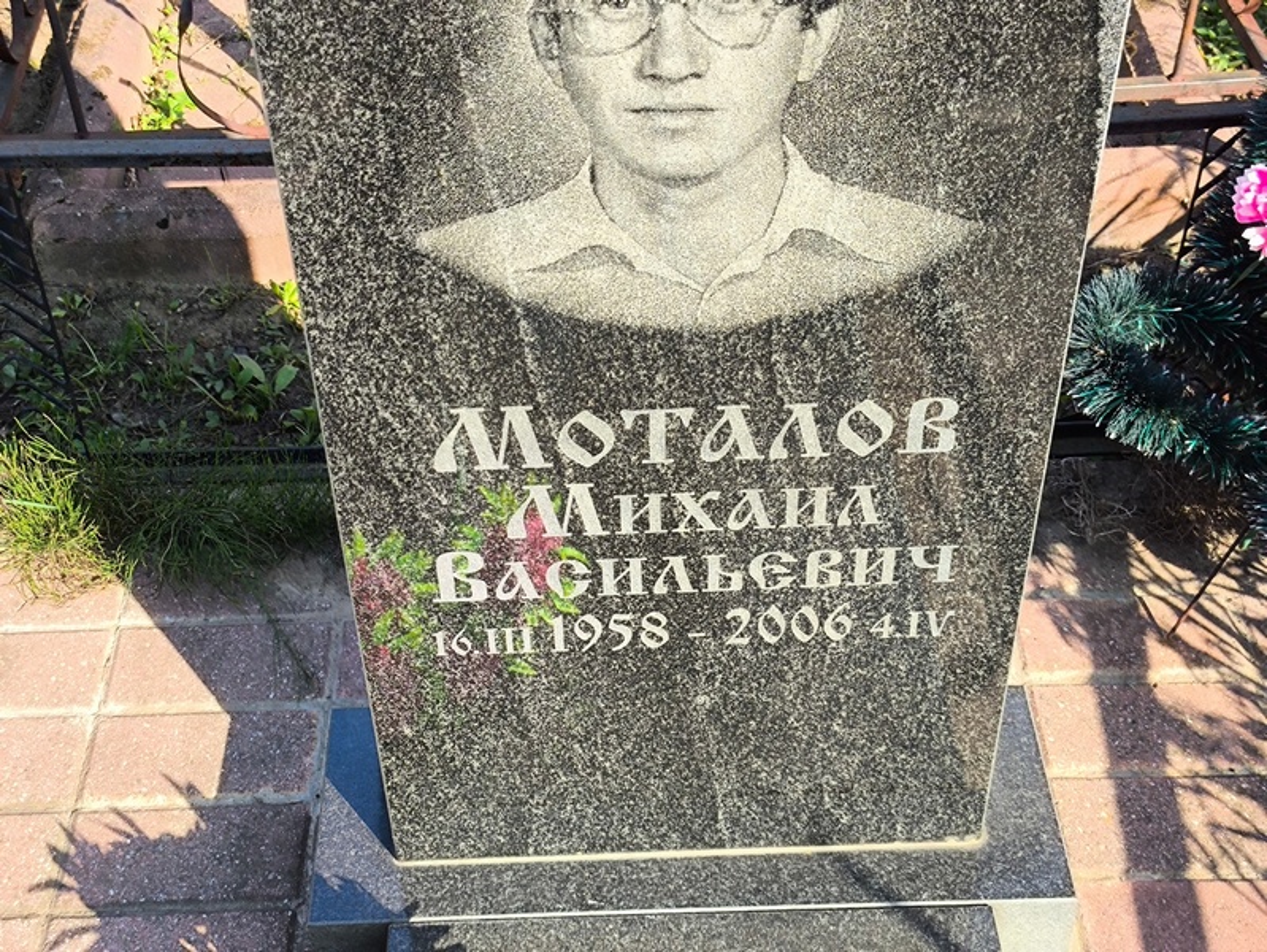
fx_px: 1831
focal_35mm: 50
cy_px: 476
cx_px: 634
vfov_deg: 29.1
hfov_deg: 38.2
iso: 50
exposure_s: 1/369
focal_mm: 4.71
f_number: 1.7
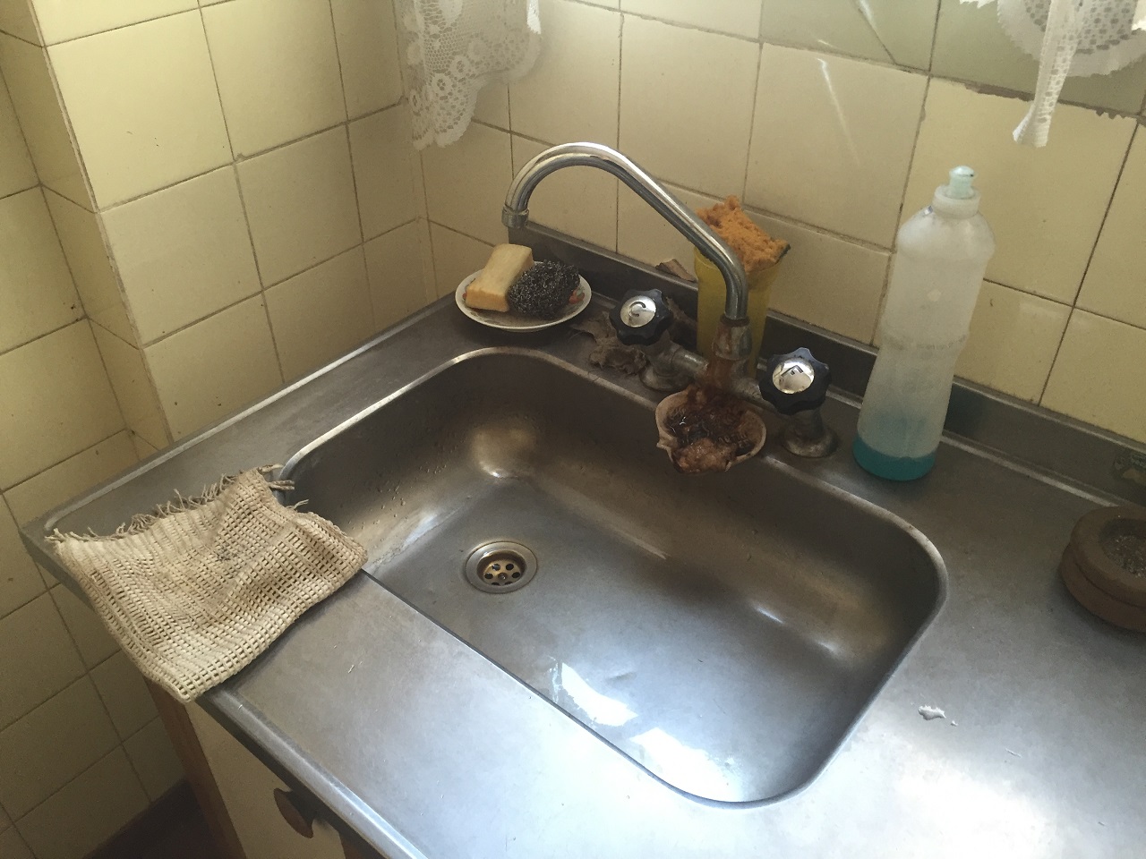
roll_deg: -0.2
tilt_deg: -36.2
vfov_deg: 48.2
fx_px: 960
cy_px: 430
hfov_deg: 61.7
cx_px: 573
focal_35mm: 29
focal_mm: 4.15
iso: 125
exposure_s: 1/33
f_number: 2.2
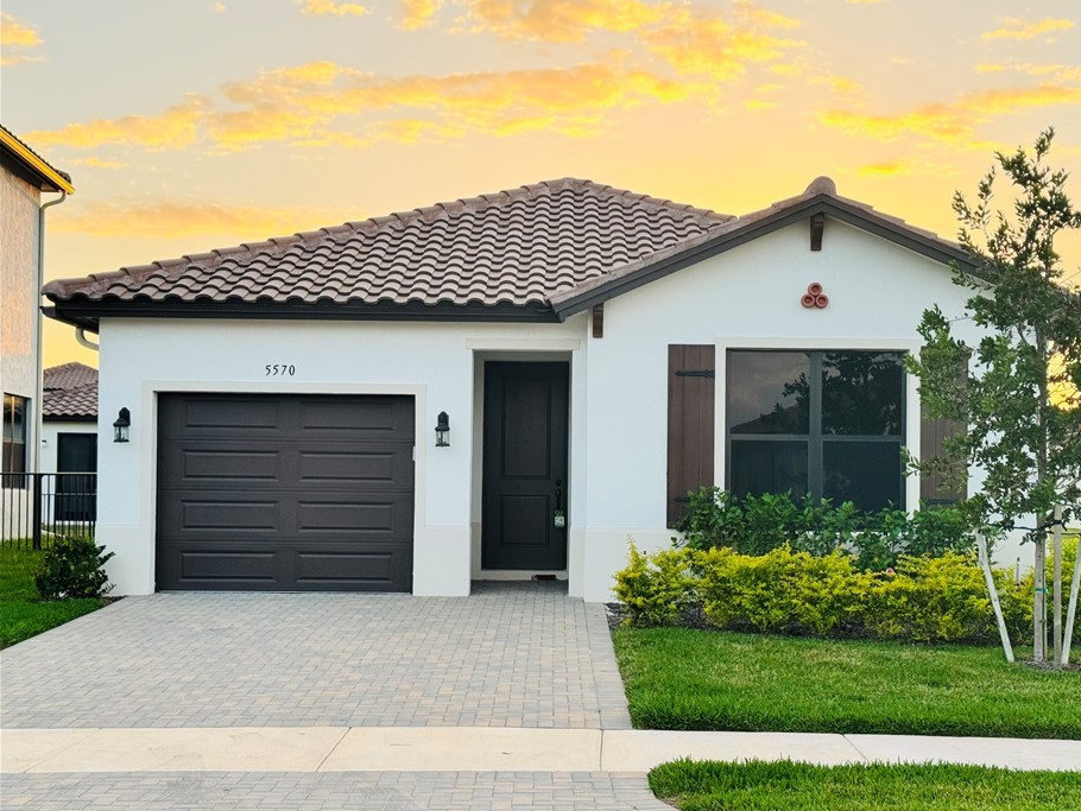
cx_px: 607
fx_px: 1687
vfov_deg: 27.0
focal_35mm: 54
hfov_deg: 35.5
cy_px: 433
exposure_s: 1/531
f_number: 1.78
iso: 64
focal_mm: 6.76
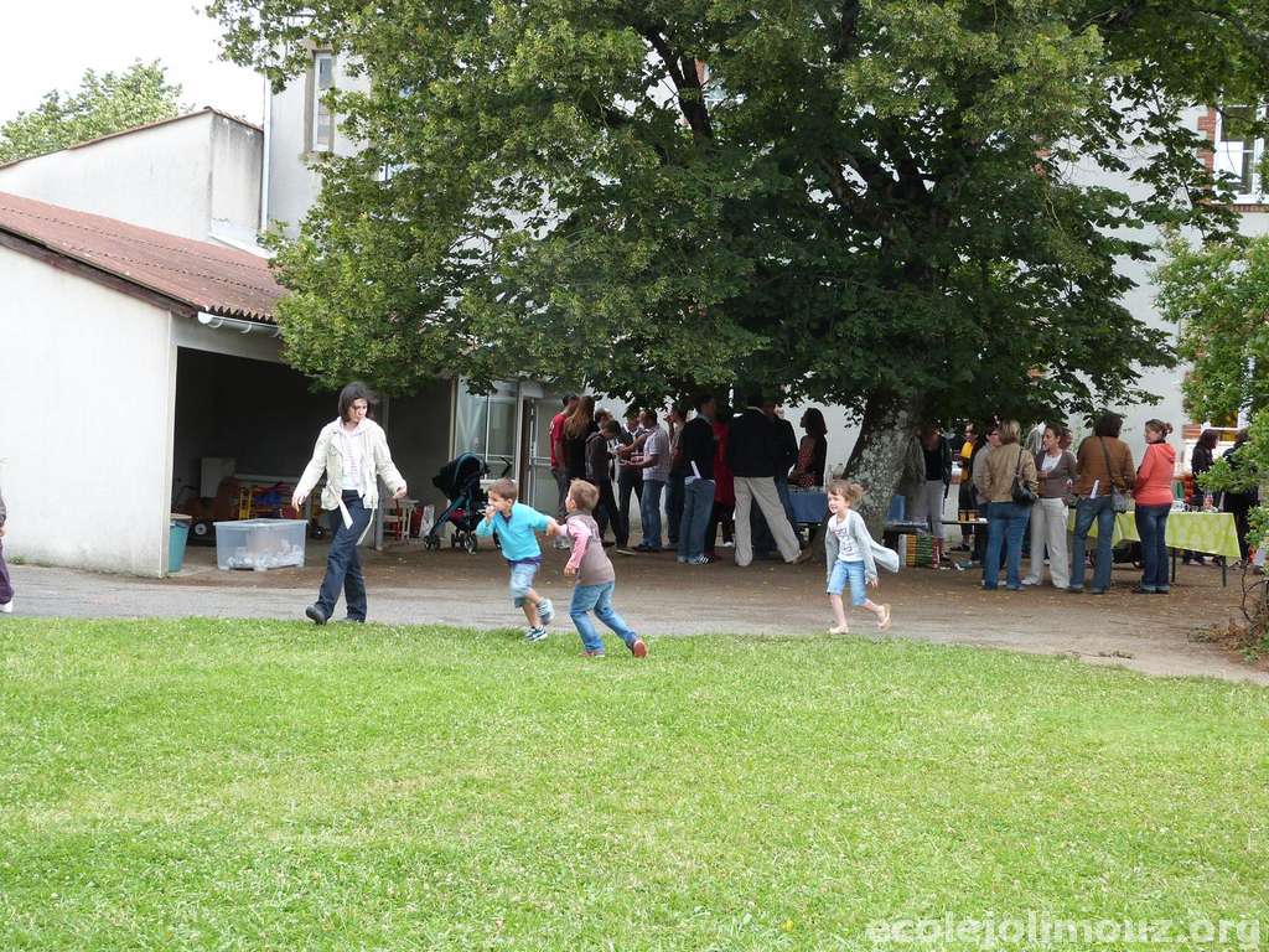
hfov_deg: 30.7
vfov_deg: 23.3
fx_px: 2310
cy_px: 476
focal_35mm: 63
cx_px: 634
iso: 100
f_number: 3.6
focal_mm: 11.3
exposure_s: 1/125
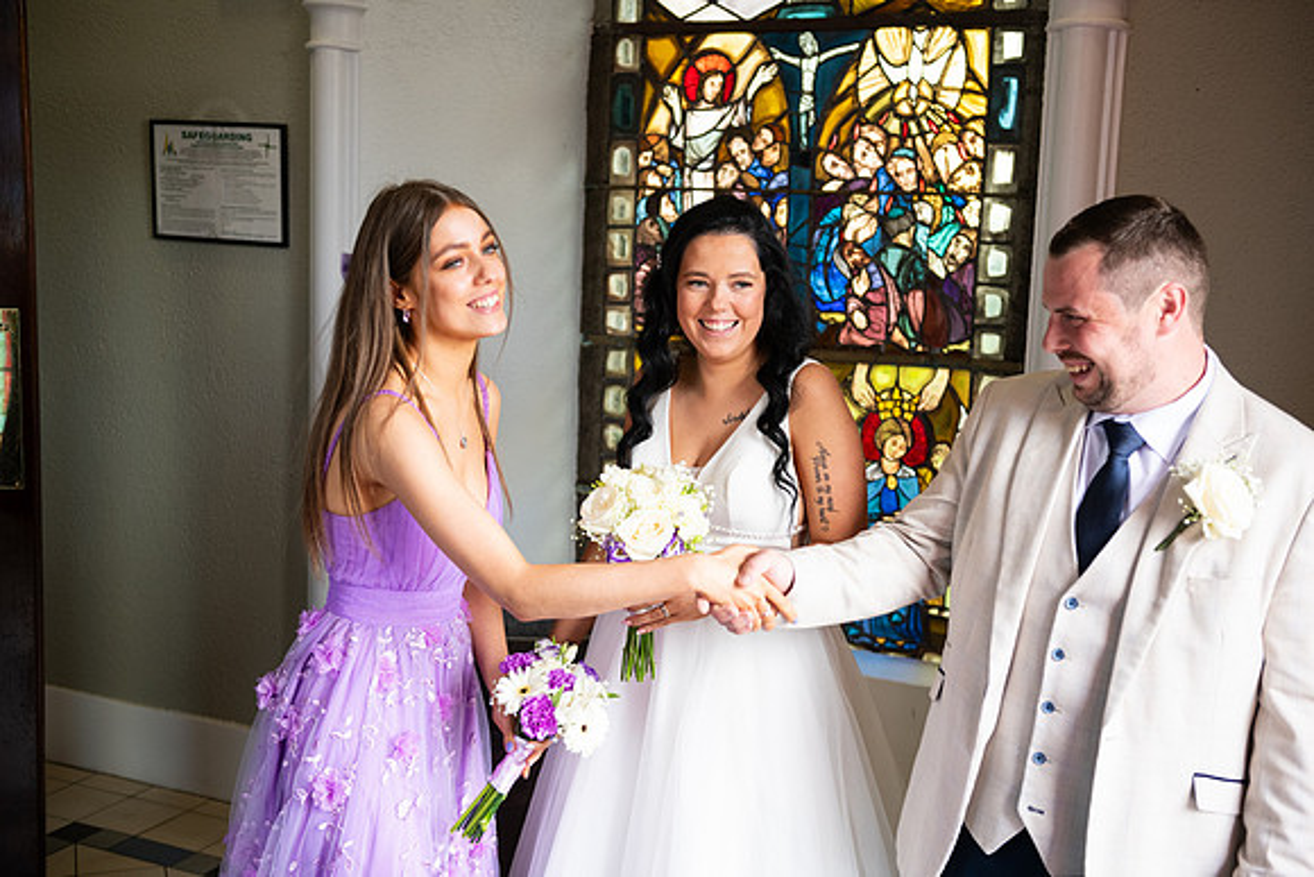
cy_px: 438
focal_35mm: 42
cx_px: 657
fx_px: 1533
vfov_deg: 31.9
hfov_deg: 46.4
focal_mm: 42
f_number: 3.5
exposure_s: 1/160
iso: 640
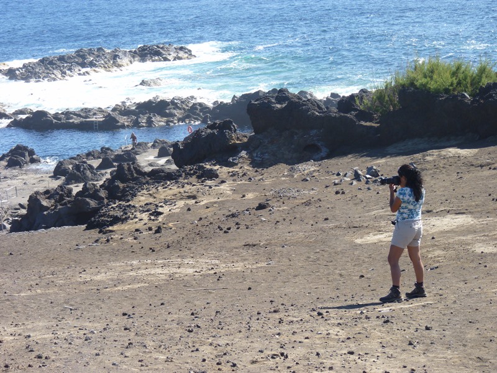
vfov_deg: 14.6
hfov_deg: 19.4
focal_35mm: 101
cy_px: 186
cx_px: 248
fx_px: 1450
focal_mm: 18
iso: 100
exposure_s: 1/320
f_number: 4.5
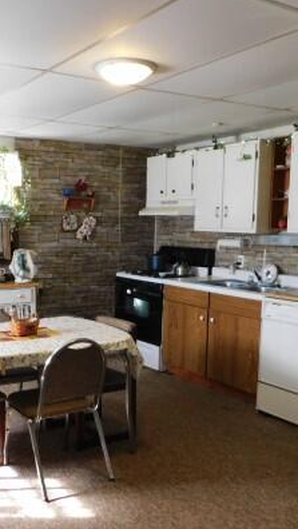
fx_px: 533
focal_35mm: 38
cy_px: 298
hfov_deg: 30.6
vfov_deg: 52.6
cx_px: 68
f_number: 3
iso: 400
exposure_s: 1/30
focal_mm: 4
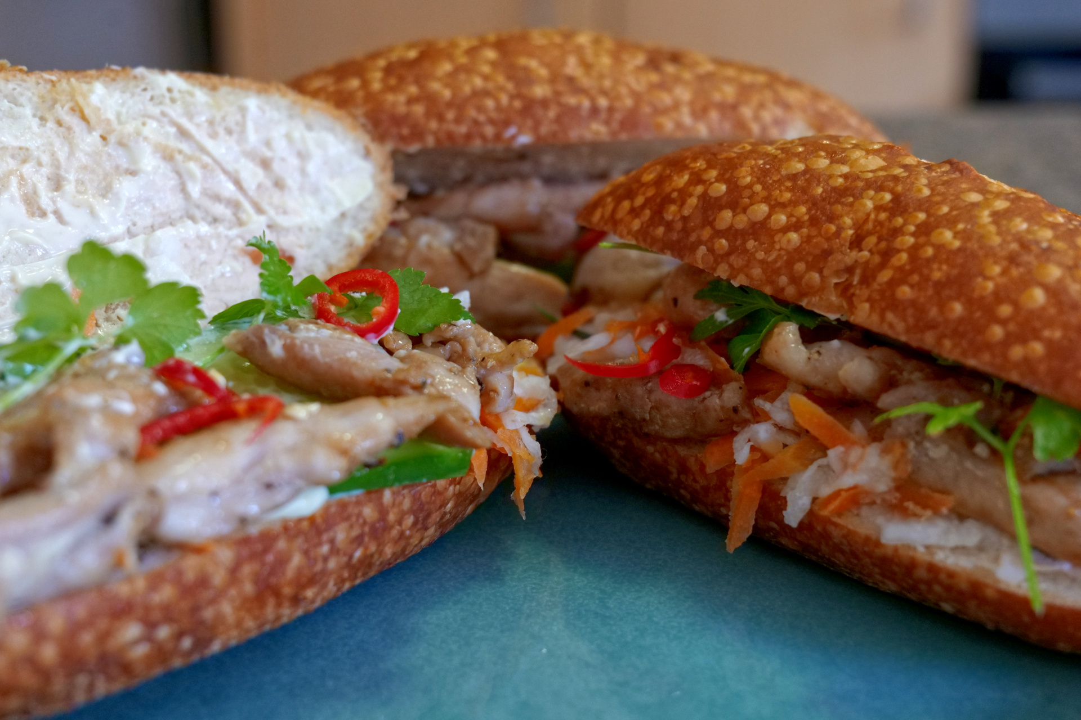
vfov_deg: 22.6
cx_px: 540
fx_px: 1802
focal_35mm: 60
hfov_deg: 33.4
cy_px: 360
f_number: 7.1
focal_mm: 60
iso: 6400
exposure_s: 1/60
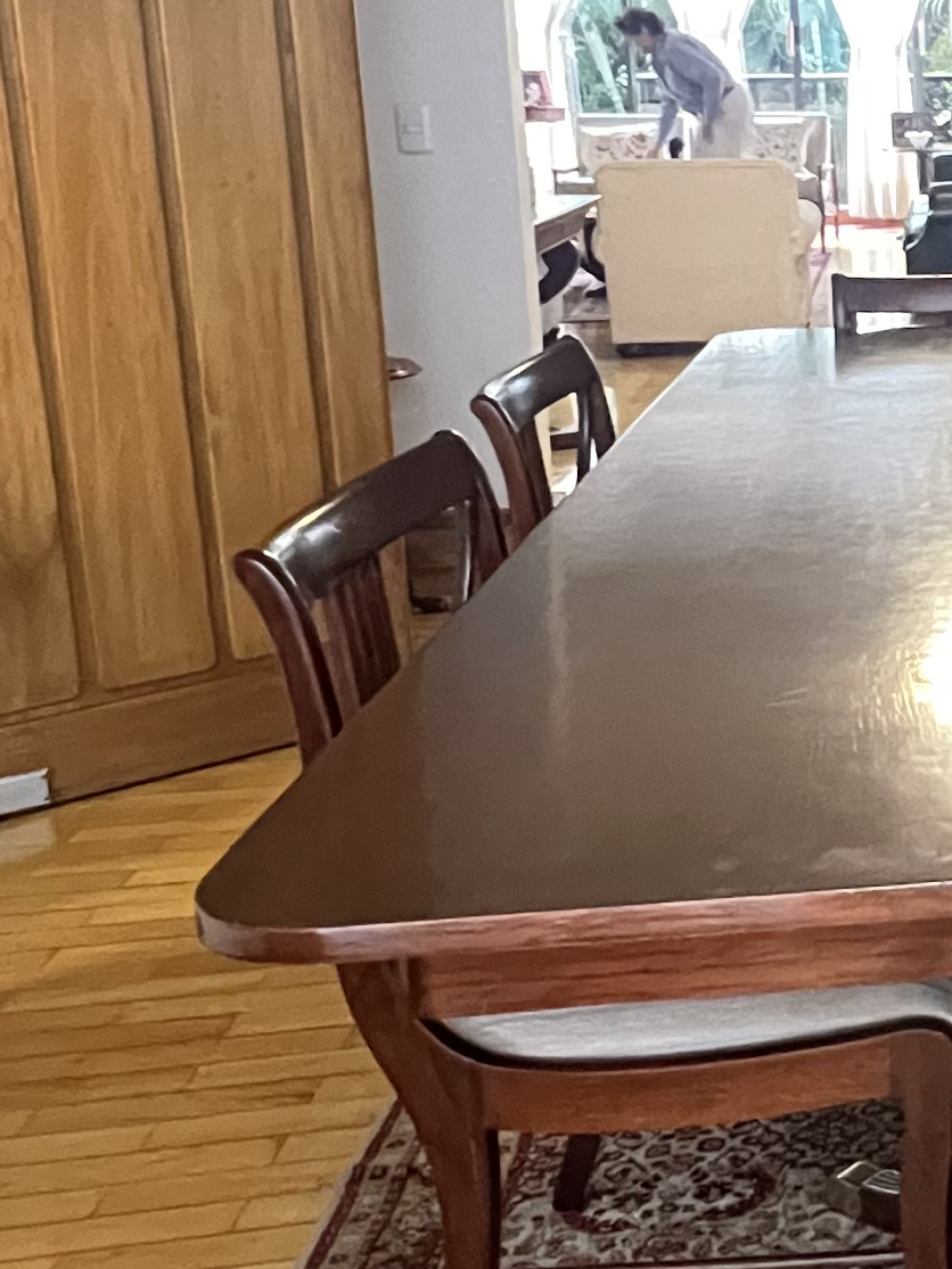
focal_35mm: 47
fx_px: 1724
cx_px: 1329
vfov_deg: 39.9
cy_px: 403
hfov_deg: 25.3
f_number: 1.8
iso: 2000
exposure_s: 1/24
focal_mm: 1.57
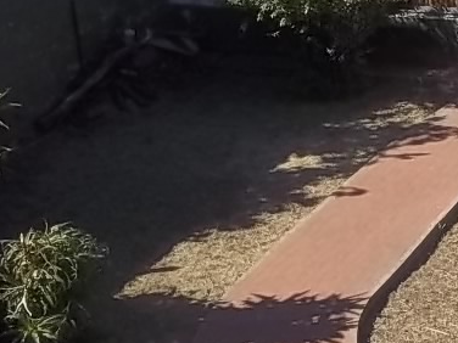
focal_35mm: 109
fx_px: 1442
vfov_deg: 13.6
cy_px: 203
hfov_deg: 17.3
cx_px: 544
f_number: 5.5
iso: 80
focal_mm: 5.7
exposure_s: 1/320
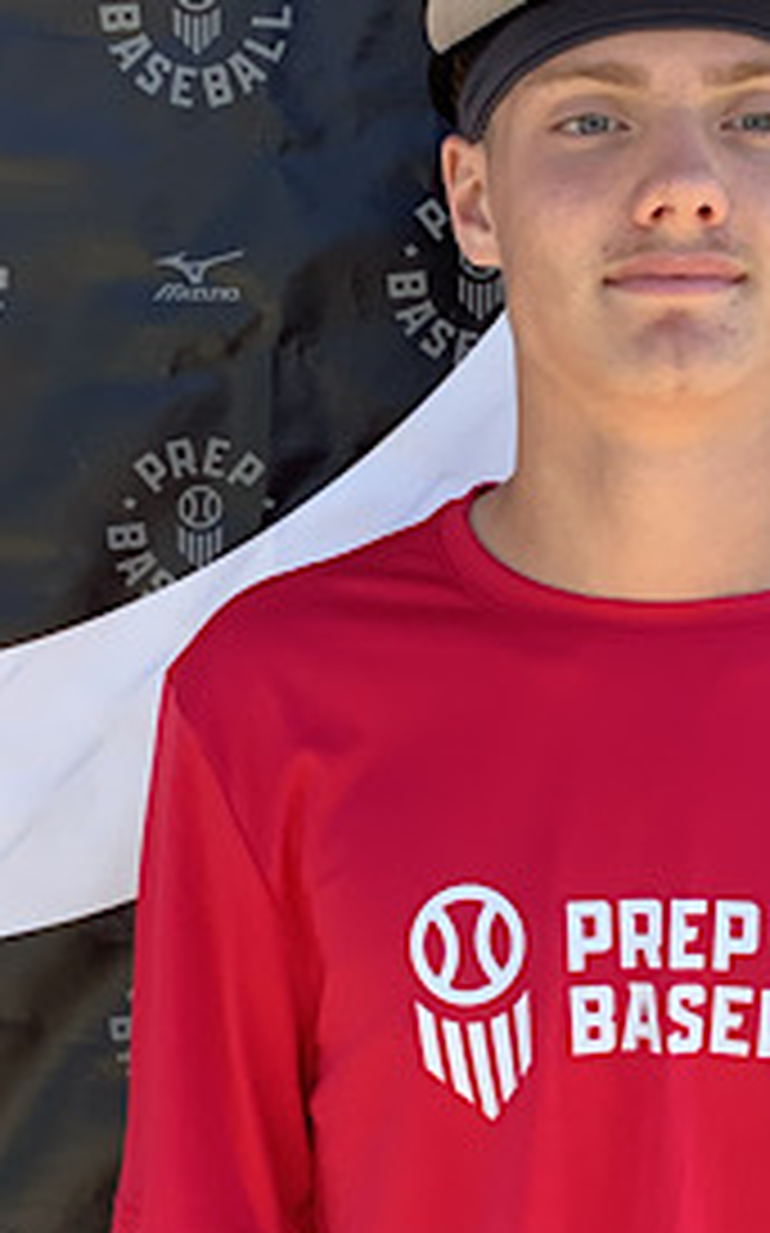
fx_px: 1613
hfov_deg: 26.3
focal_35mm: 48
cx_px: 635
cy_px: 612
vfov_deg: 41.9
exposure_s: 1/405
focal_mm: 3.3
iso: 25
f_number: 2.4
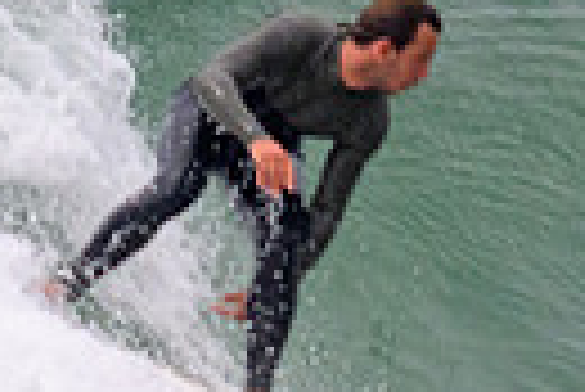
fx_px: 79762
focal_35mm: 4903
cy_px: 292
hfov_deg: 0.4
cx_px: 564
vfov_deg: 0.3
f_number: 11
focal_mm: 800
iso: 1100
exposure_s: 1/2000
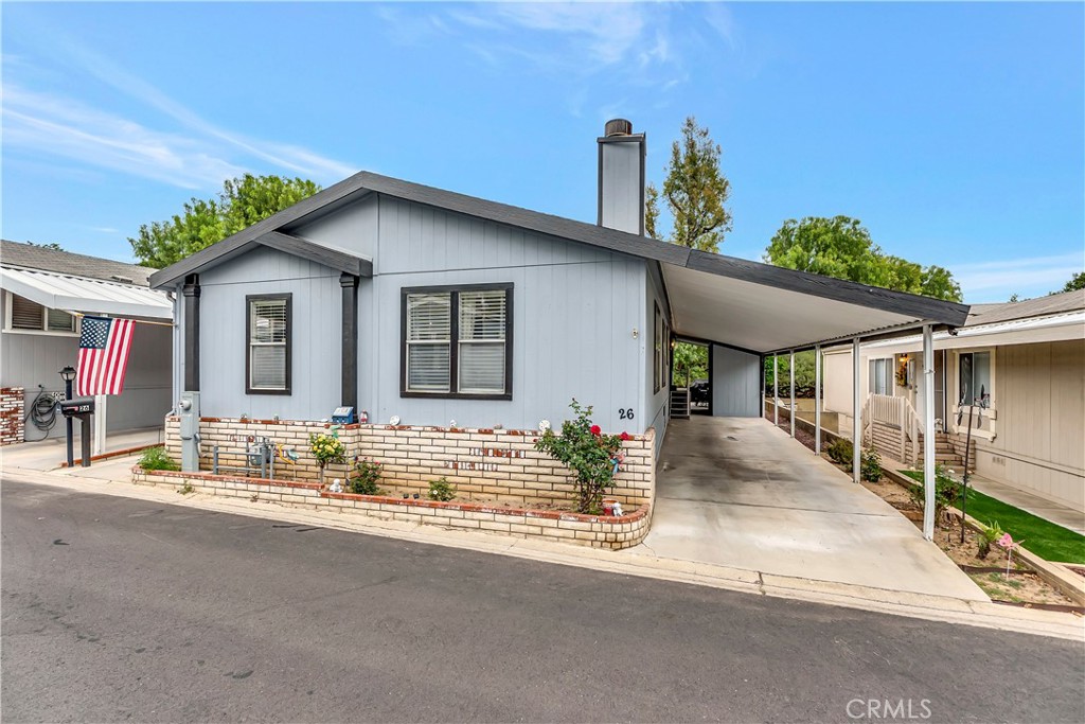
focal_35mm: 16
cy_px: 362
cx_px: 542
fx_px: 482
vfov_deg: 73.8
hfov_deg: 96.7
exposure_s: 1/320
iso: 125
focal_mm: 10.8
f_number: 3.5
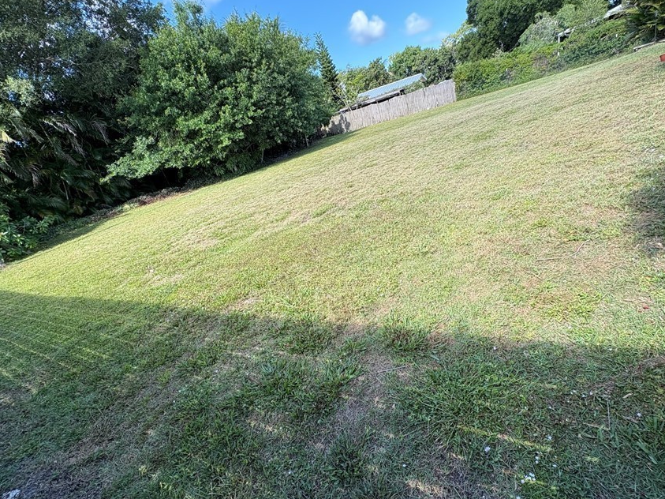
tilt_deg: -24.0
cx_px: 352
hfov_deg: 90.9
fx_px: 327
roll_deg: +18.0
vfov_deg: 74.6
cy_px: 271
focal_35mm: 17
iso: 40
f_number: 2.2
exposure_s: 1/403
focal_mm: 2.22
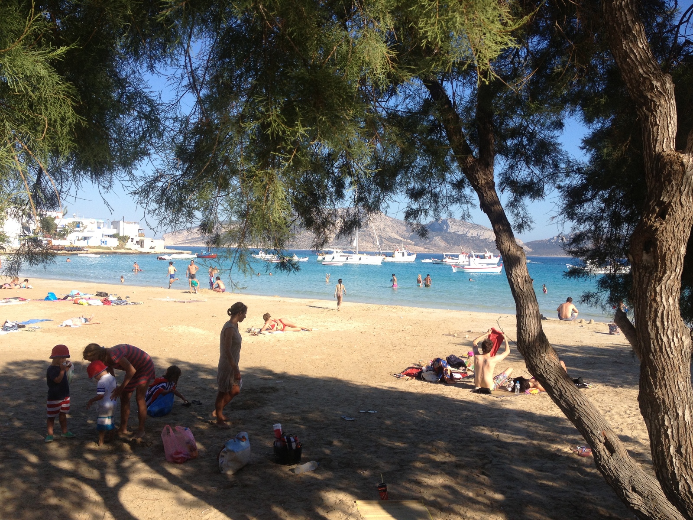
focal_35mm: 35
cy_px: 260
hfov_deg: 52.6
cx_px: 346
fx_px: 701
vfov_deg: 40.7
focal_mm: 4.28
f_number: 2.4
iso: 50
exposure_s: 1/1255
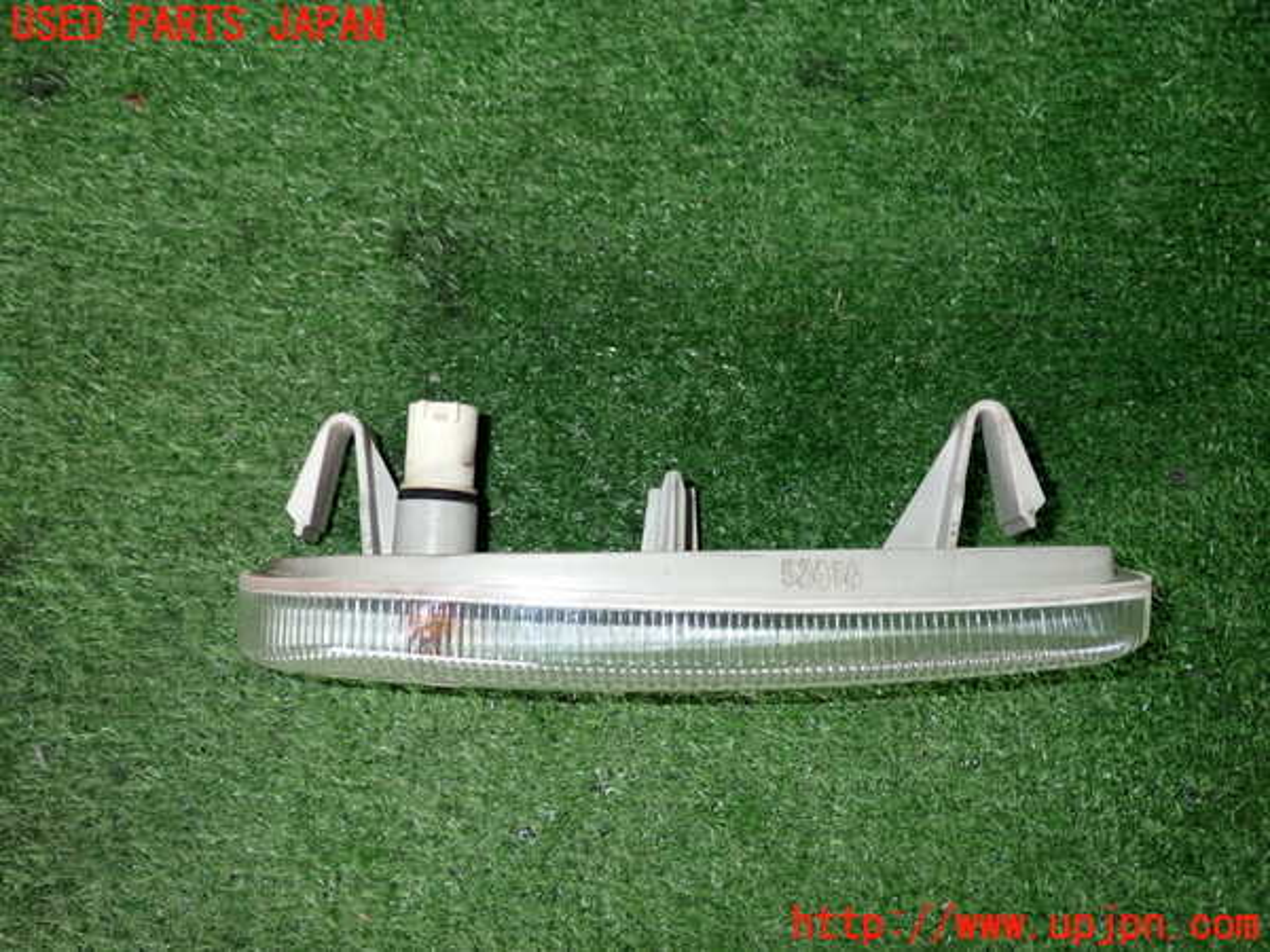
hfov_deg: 56.8
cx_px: 635
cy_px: 476
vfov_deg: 44.2
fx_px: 1174
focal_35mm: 32
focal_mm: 5.79
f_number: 7.1
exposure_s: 1/30
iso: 200
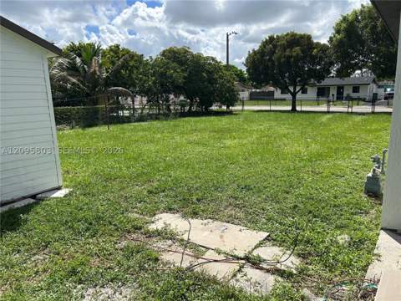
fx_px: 301
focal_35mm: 26
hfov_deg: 67.3
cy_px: 150
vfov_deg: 53.1
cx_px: 200
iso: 50
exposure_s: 1/4630
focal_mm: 5.7
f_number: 1.5
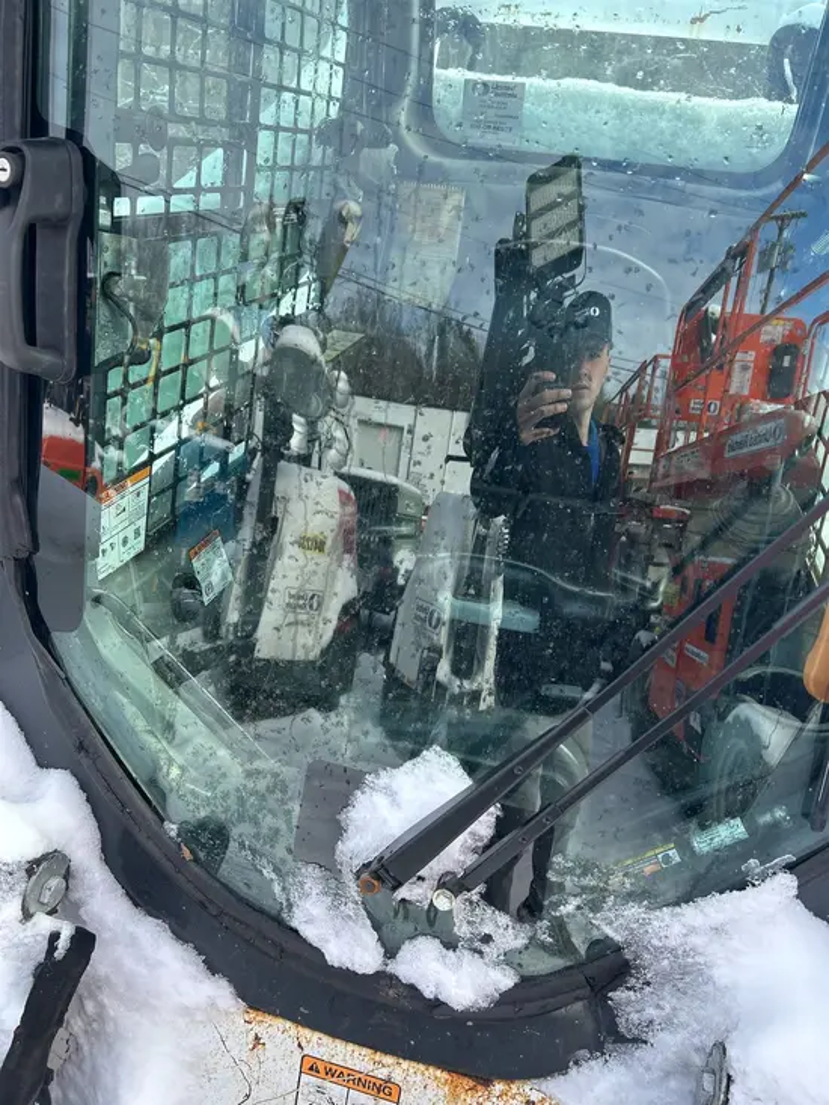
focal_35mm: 26
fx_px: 830
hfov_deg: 53.1
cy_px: 552
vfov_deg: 67.3
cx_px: 414
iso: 50
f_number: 1.5
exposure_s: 1/718
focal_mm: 5.7
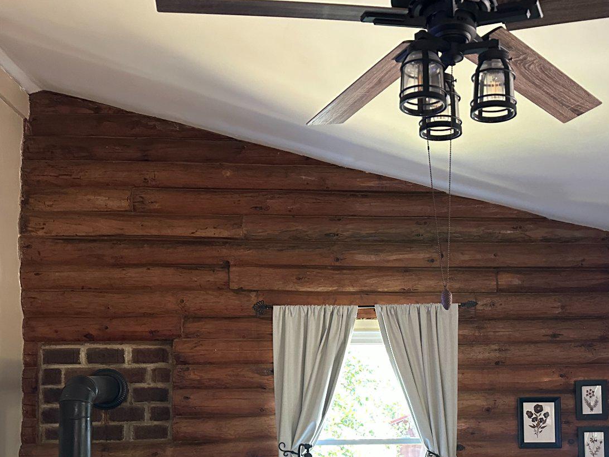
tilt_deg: +5.6
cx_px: 402
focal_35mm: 45
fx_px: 792
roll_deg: +0.5
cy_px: 356
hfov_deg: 41.6
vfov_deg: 31.5
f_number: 1.78
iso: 800
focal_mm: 6.86
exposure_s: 1/40
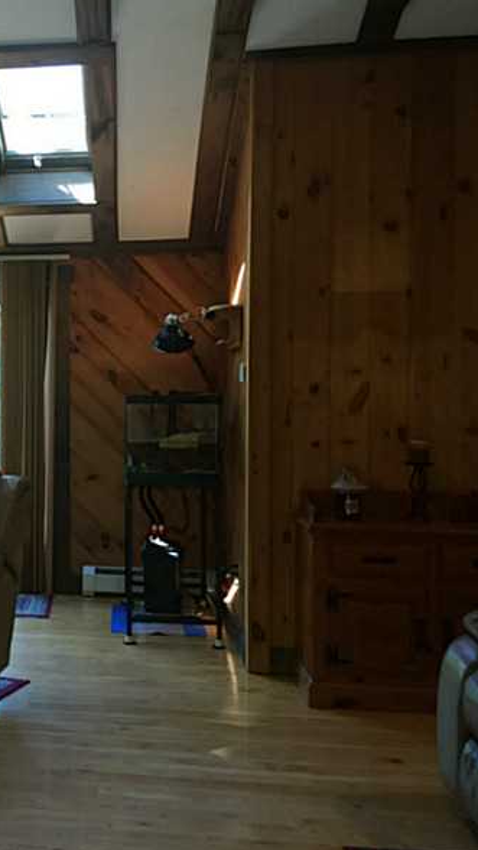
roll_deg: -1.6
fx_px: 968
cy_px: 422
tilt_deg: -0.4
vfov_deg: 47.3
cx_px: -16
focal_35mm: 43
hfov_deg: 26.1
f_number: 2.2
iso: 40
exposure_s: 1/15
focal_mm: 4.15
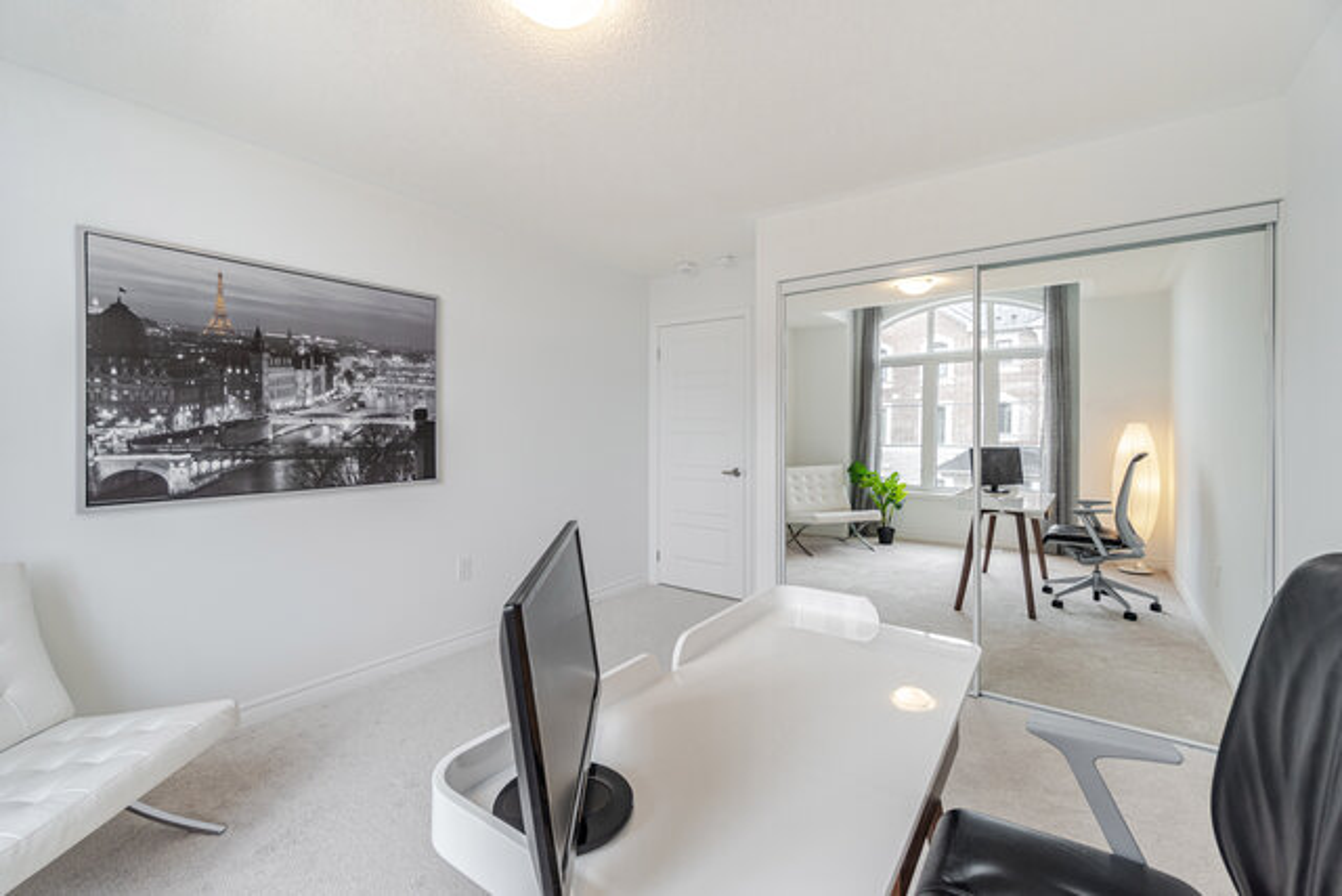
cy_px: 448
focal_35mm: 15
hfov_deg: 100.4
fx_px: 559
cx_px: 671
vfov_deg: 77.4
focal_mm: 10
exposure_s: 1/13
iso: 80
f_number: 7.1
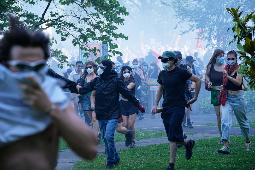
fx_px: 977
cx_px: 128
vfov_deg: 9.9
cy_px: 85
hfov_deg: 14.9
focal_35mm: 138
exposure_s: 1/400
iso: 400
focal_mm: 138
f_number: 5.6
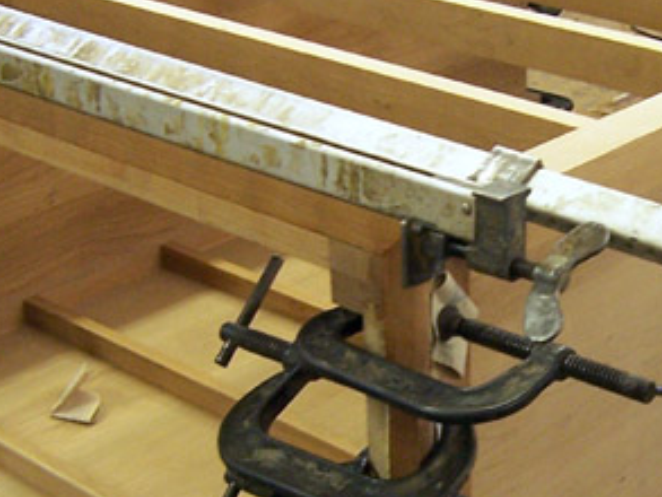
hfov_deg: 23.9
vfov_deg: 18.2
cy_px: 291
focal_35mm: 81
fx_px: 1550
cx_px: 493
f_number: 3.4
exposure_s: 1/15
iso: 140
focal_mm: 5.5
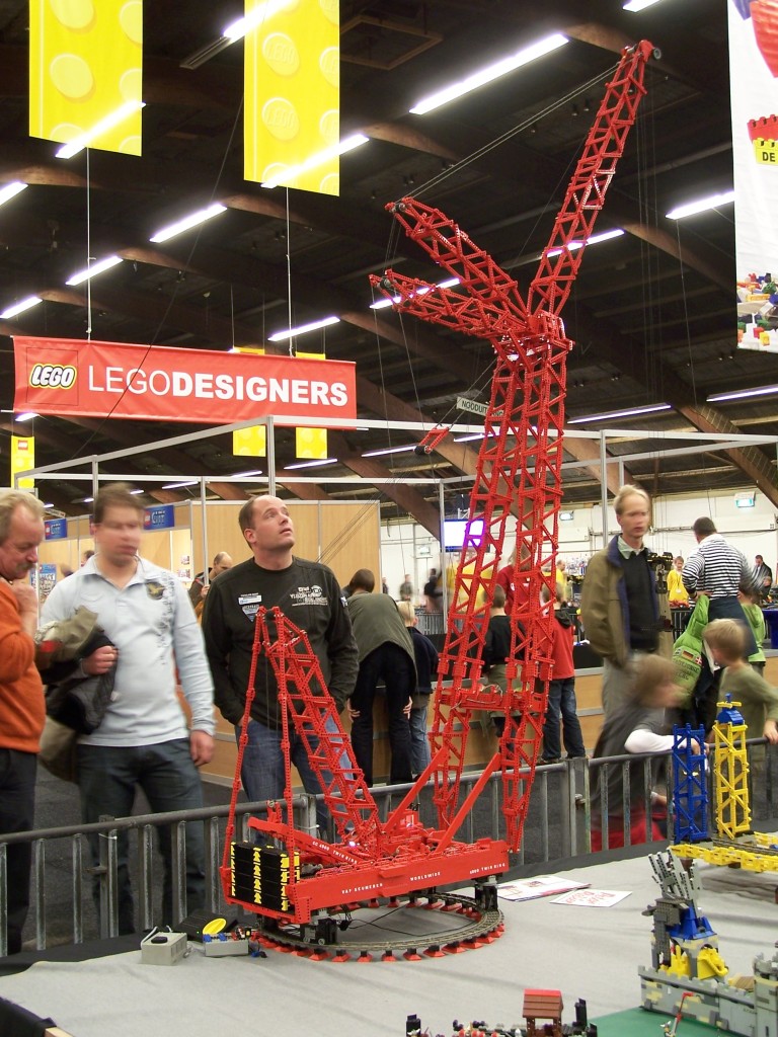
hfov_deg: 28.6
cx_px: 389
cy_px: 518
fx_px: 1528
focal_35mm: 51
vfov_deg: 37.5
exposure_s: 1/2
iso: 80
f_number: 3
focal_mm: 8.5
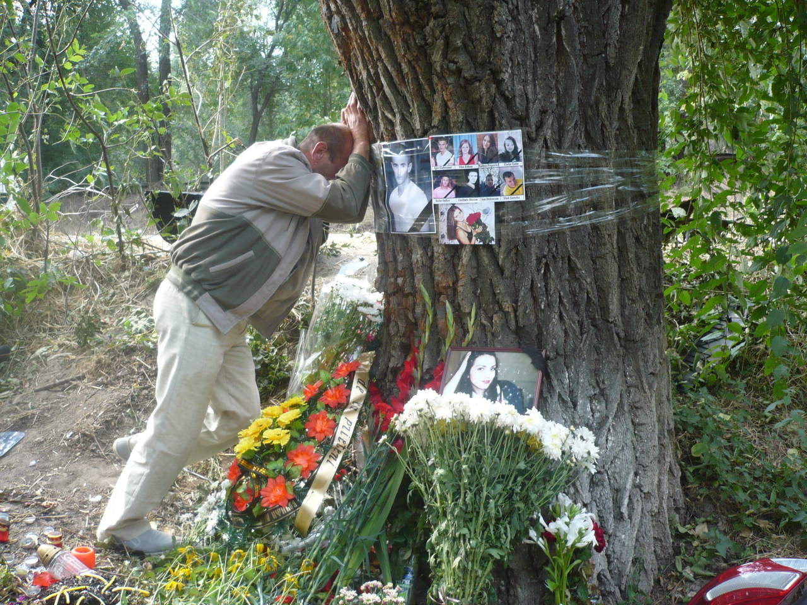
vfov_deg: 40.7
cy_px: 302
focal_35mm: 35
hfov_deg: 52.6
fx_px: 816
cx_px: 404
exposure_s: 1/100
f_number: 2.8
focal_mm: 5.8
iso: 100
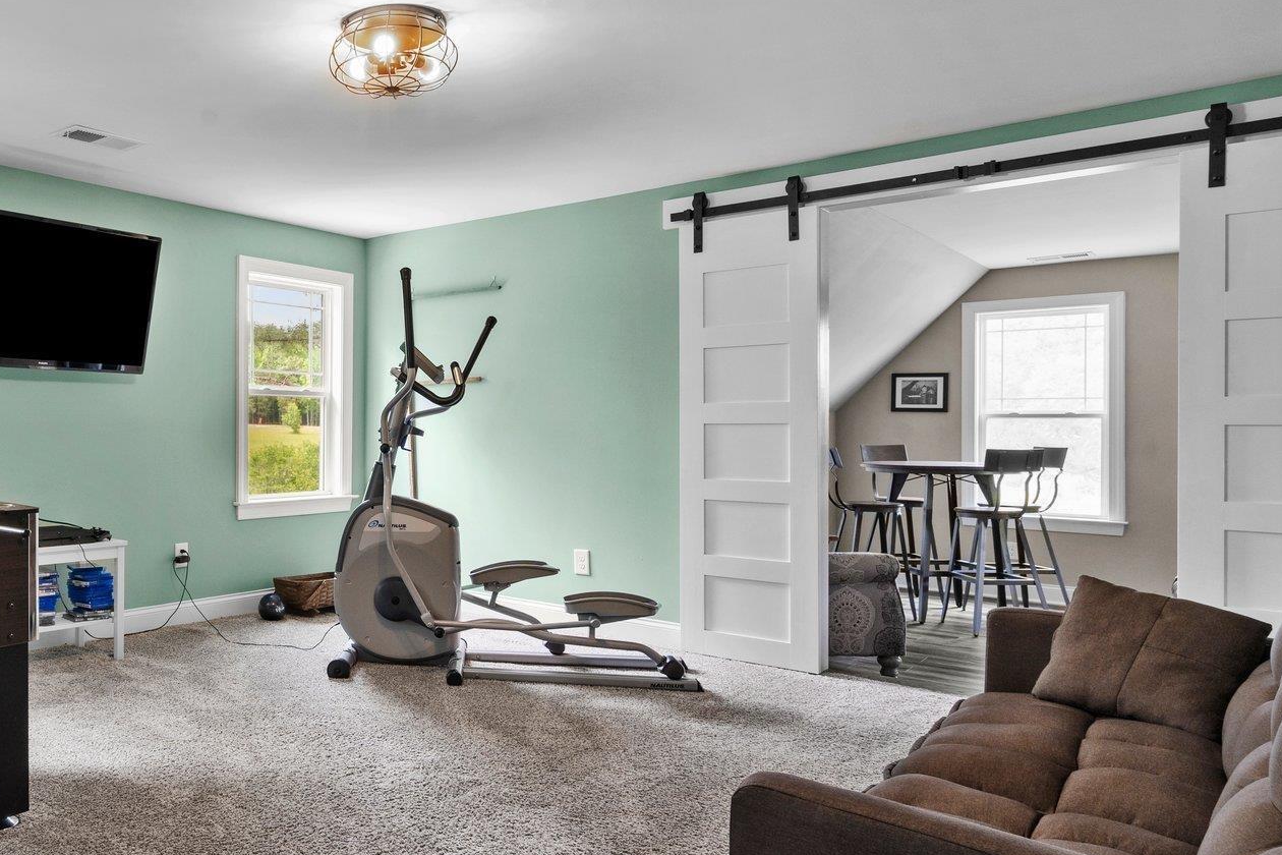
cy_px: 436
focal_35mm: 26
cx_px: 293
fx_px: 926
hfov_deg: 64.5
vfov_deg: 49.6
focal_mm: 16
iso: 400
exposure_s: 1.5
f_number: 9.5
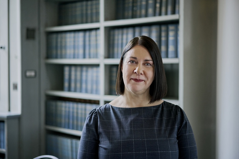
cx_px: 120
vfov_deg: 24.6
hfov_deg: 36.3
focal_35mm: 55
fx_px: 365
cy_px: 80
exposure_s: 1/250
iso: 500
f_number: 1.8
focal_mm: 55
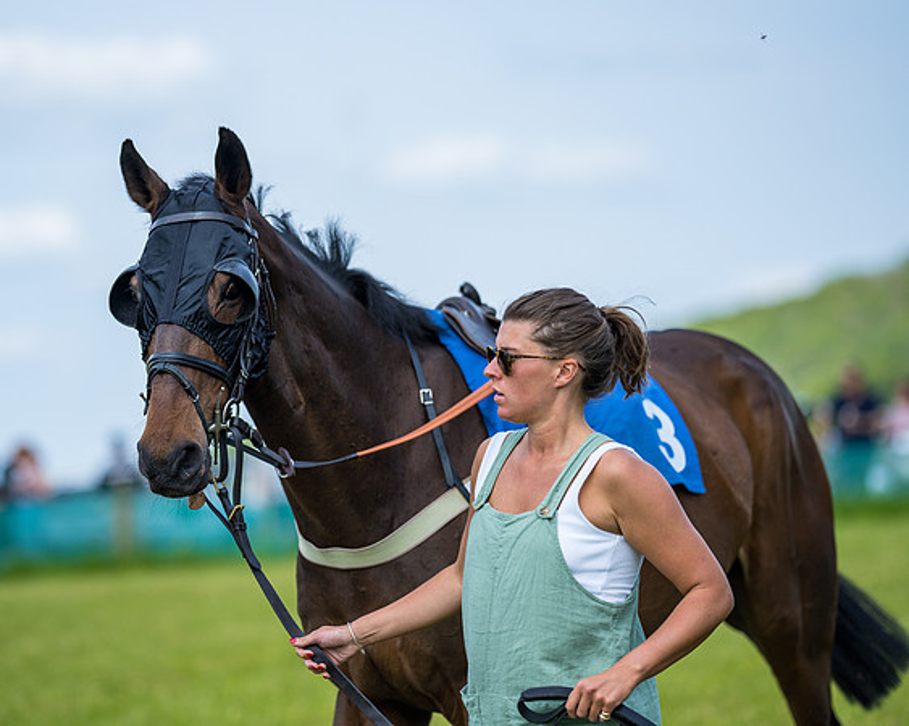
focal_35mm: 163
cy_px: 340
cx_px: 328
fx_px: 4371
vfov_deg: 9.5
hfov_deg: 11.9
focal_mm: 135
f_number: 2.2
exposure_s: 1/1600
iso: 50
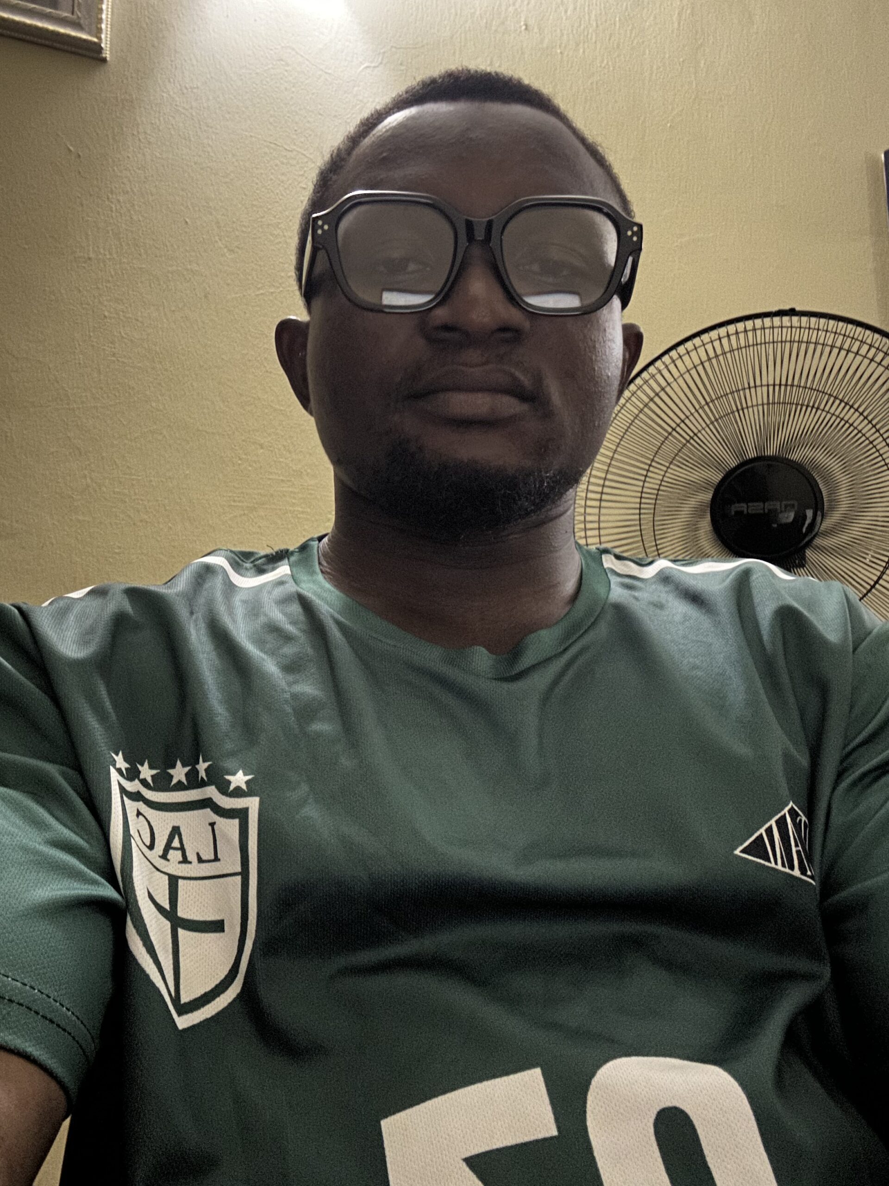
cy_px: 593
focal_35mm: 30
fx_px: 1027
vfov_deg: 60.0
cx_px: 444
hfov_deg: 46.8
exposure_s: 1/5
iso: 800
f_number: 1.9
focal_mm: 2.69
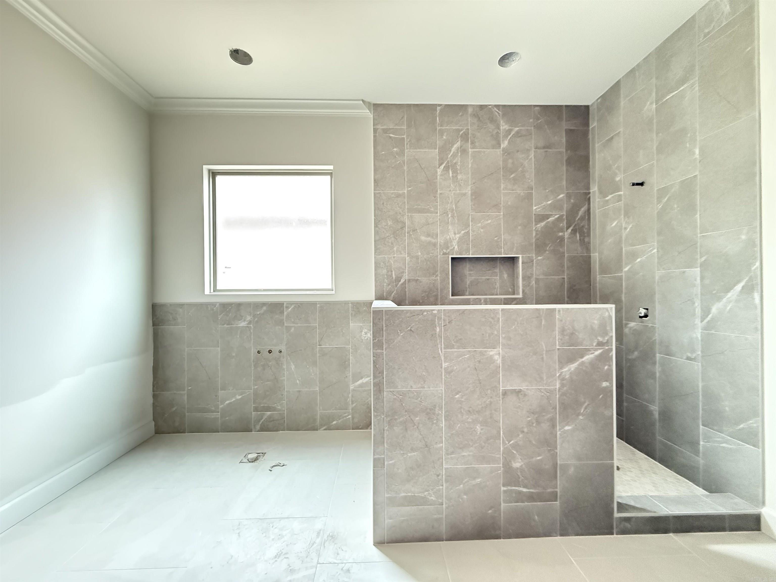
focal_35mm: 14
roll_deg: +0.2
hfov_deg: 102.1
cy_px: 291
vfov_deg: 85.7
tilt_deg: -0.2
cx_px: 388
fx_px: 314
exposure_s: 1/40
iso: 1600
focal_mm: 2.22
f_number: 2.2
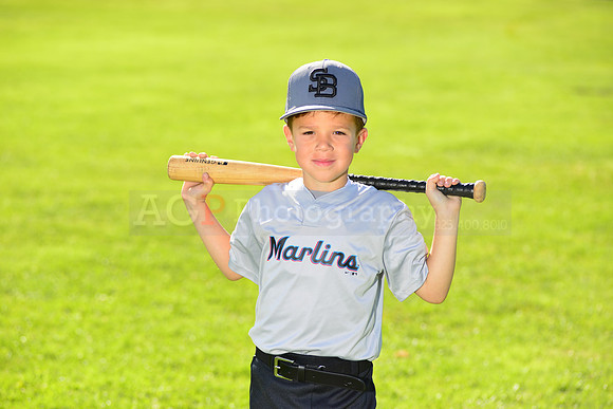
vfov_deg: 11.0
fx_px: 2129
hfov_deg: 16.4
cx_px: 306
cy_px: 204
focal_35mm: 125
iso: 100
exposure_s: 1/250
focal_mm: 125
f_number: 5
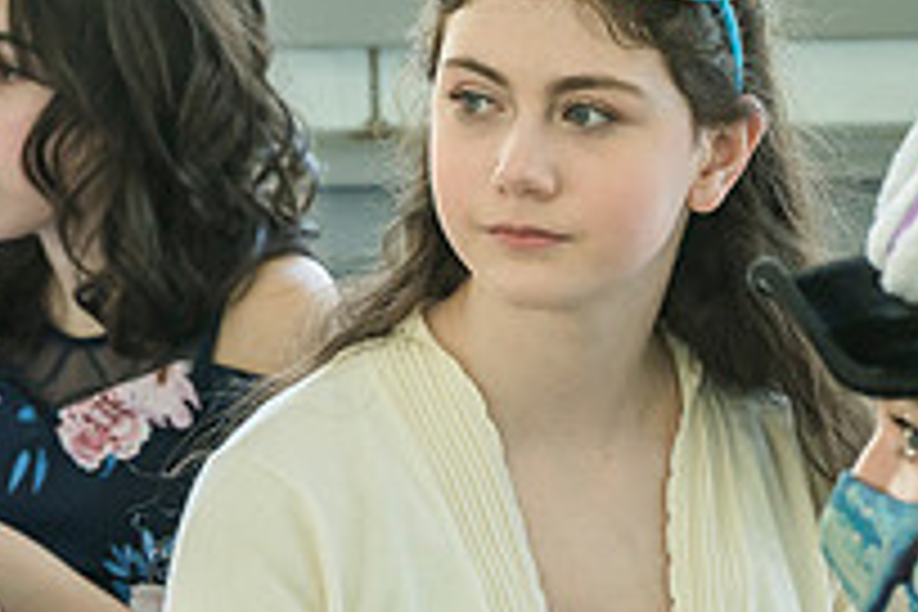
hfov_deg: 6.8
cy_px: 488
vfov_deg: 4.5
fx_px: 7751
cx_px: 662
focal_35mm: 304
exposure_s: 1/125
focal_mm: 107
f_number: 8
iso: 1600
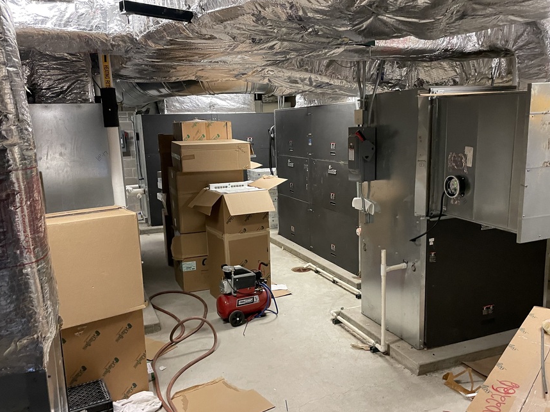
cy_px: 234
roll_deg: +0.5
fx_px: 492
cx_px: 289
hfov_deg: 58.3
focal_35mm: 31
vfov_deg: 45.3
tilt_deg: -11.4
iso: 320
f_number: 1.6
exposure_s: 1/60
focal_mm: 4.2
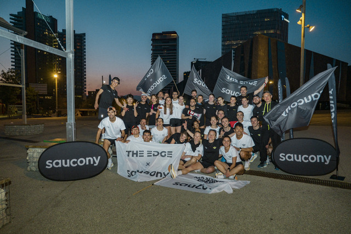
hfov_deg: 73.7
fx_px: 234
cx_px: 176
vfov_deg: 53.2
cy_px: 117
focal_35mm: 24
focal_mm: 16
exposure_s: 1/250
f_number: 2.8
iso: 2000
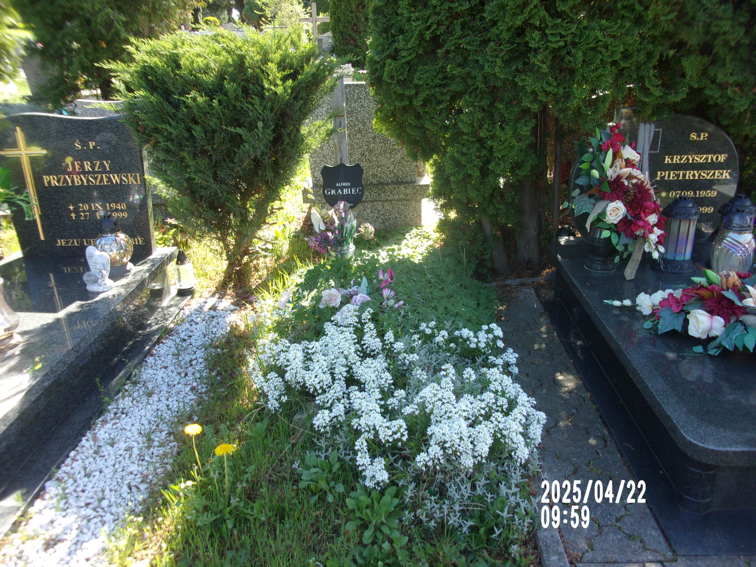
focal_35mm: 28
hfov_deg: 63.4
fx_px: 612
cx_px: 378
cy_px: 284
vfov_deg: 49.7
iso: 80
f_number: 3.9
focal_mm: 5.1
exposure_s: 1/90
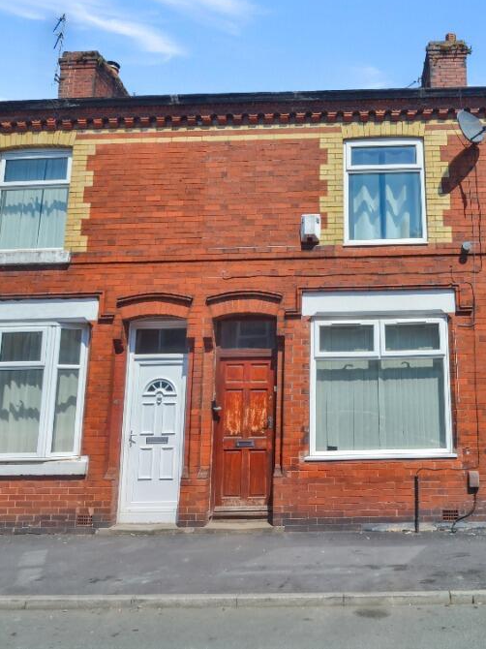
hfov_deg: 51.6
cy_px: 320
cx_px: 371
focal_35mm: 25
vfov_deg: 68.6
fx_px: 475
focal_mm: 11.5
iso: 100
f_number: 8
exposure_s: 1/250
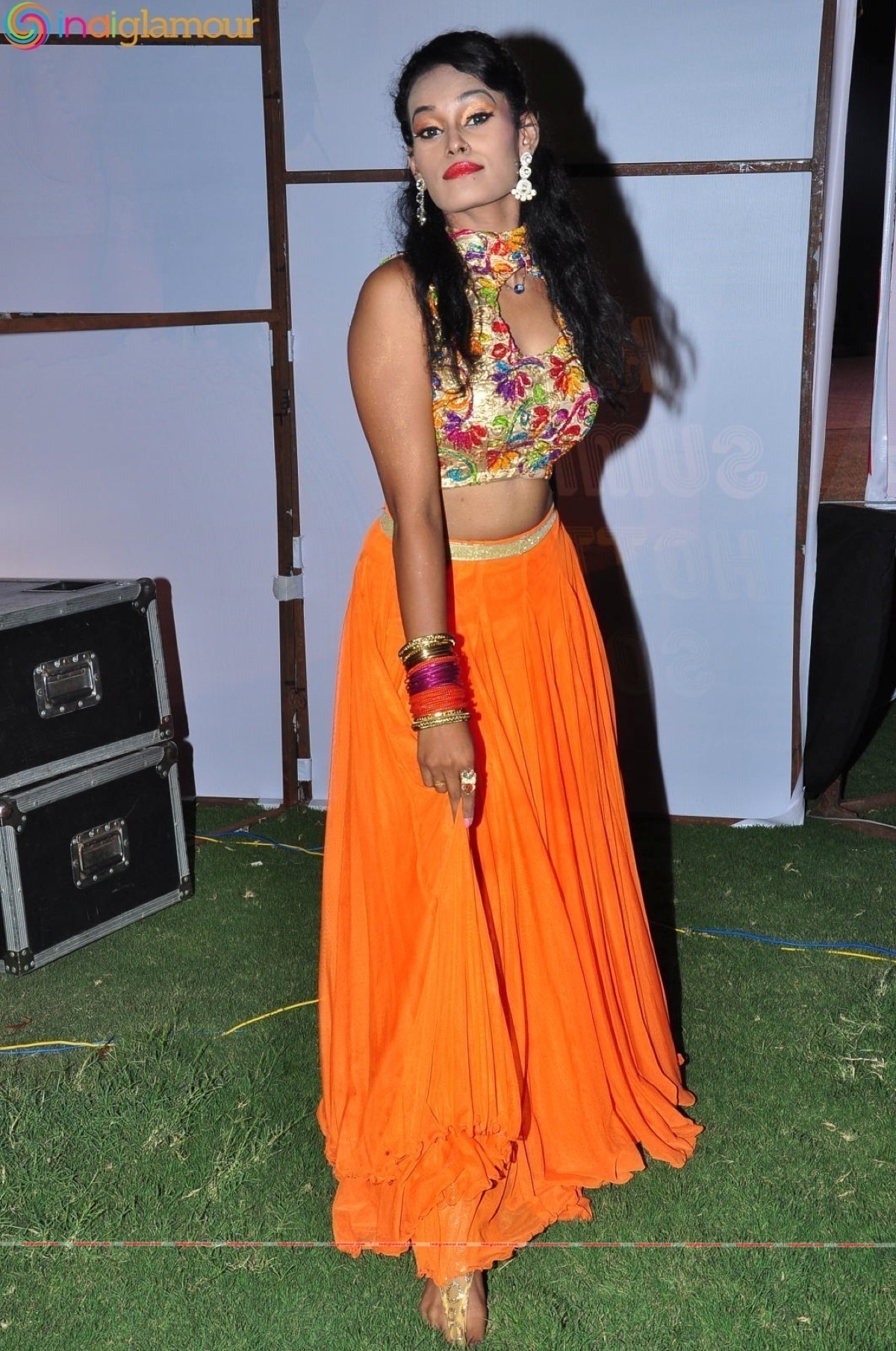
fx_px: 1797
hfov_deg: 28.0
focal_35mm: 48
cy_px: 676
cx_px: 448
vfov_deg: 41.2
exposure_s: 1/125
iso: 400
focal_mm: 32
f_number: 10
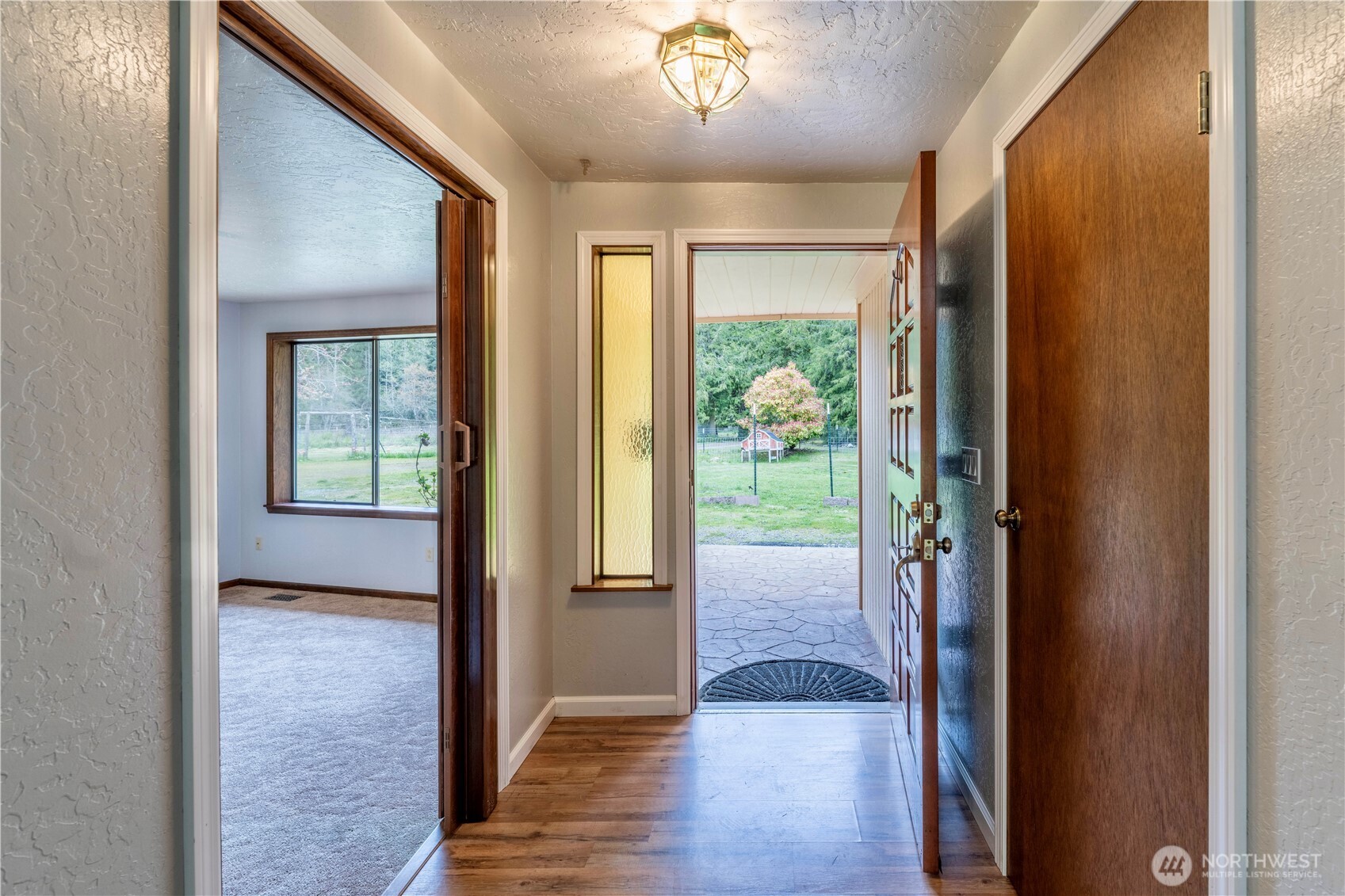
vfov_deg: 81.2
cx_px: 672
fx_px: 523
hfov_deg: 104.3
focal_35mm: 14
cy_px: 448
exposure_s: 1/100
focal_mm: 14
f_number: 8
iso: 320
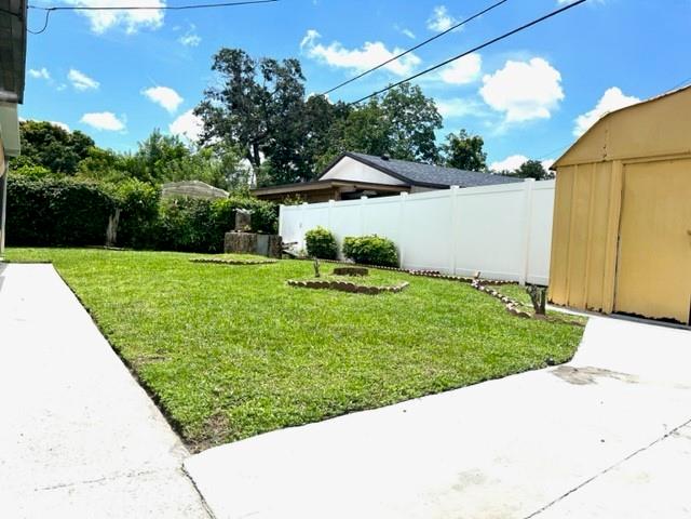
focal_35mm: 26
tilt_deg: -1.3
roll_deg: -2.2
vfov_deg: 53.1
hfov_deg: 67.3
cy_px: 260
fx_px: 519
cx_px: 346
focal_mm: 5.1
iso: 50
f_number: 1.6
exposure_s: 1/5319
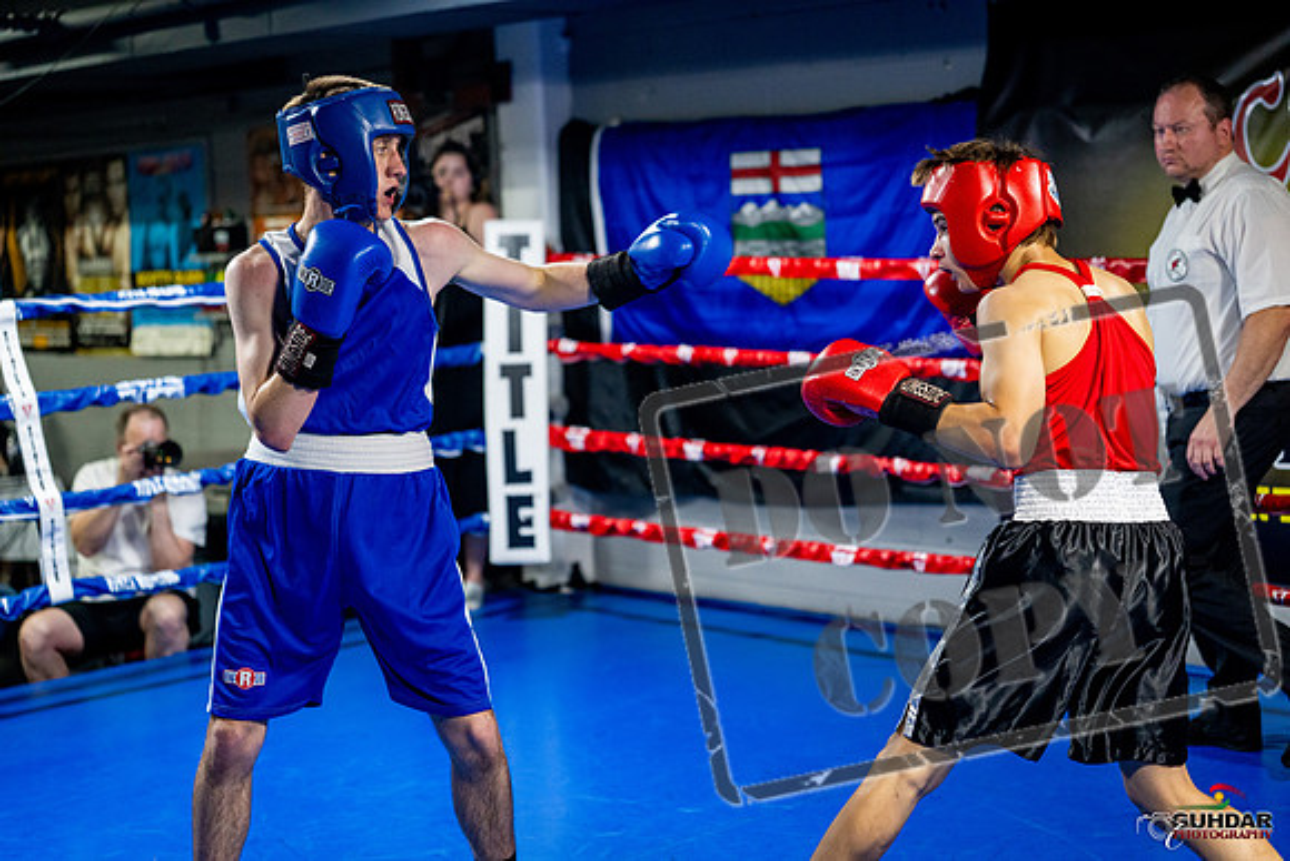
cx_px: 645
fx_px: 2150
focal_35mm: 60
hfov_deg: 33.4
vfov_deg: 22.6
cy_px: 430
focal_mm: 60
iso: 4000
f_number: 2
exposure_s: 1/1000
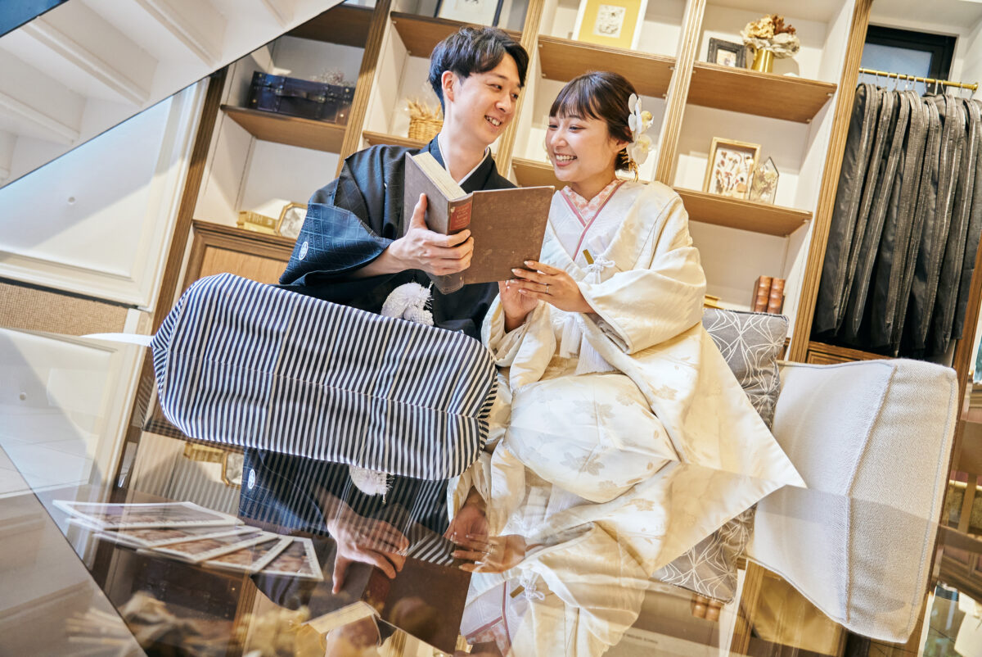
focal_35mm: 30
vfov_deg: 43.7
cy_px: 328
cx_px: 491
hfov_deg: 61.9
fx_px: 819
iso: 1600
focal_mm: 30
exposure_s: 1/160
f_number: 4
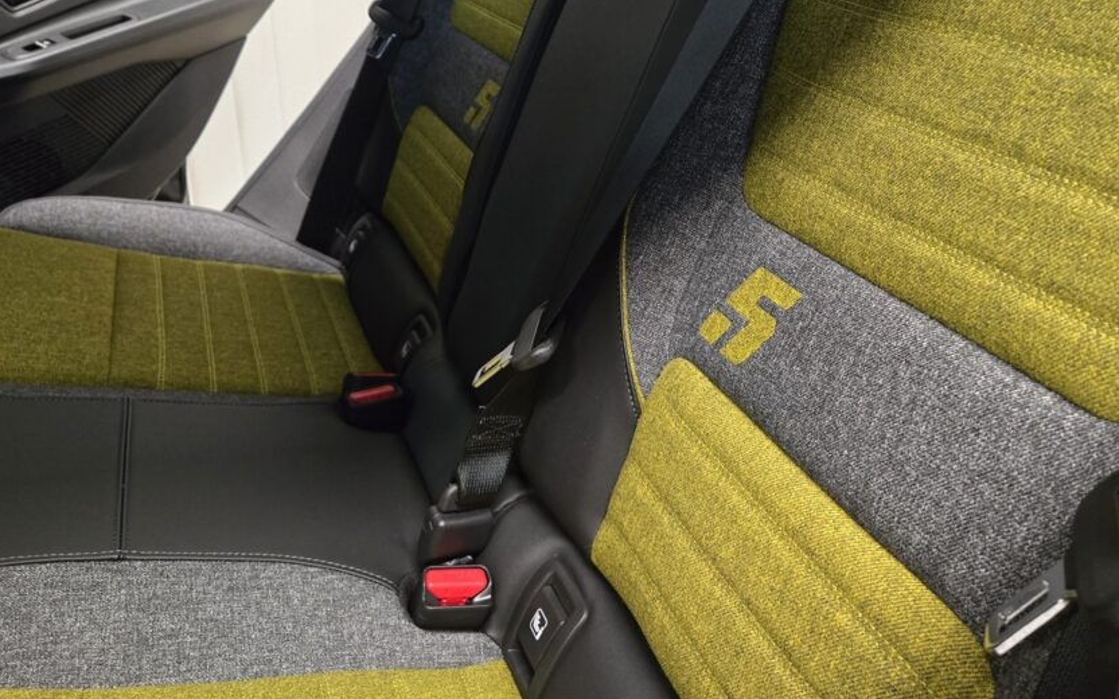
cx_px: 584
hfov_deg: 62.9
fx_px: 915
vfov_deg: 41.2
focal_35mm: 30
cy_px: 222
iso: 1000
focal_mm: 5.4
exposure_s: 1/100
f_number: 1.8
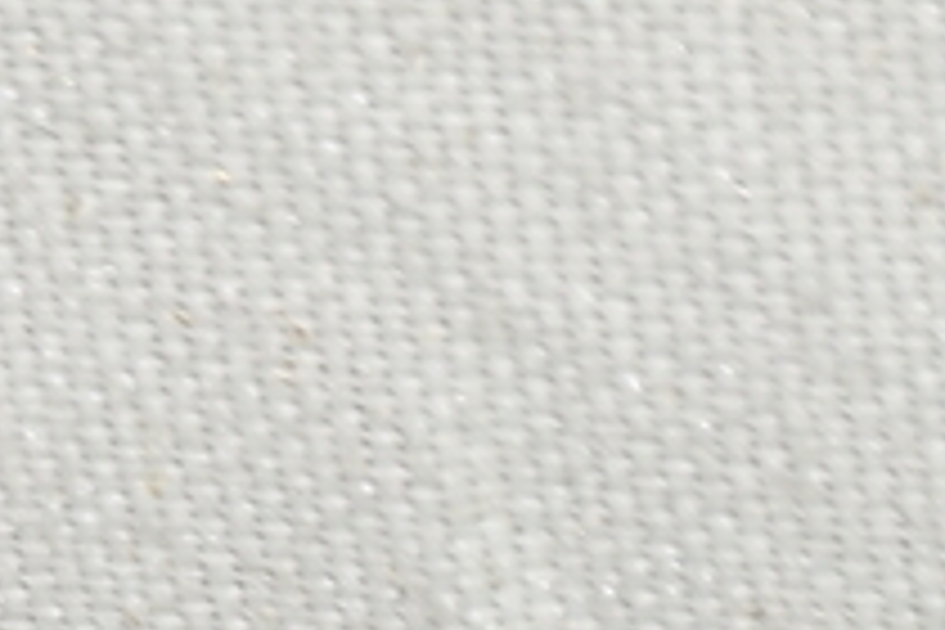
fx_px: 25277
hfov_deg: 2.1
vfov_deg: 1.4
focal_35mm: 963
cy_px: 1341
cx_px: -1033
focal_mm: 140
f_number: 13
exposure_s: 1/60
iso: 100
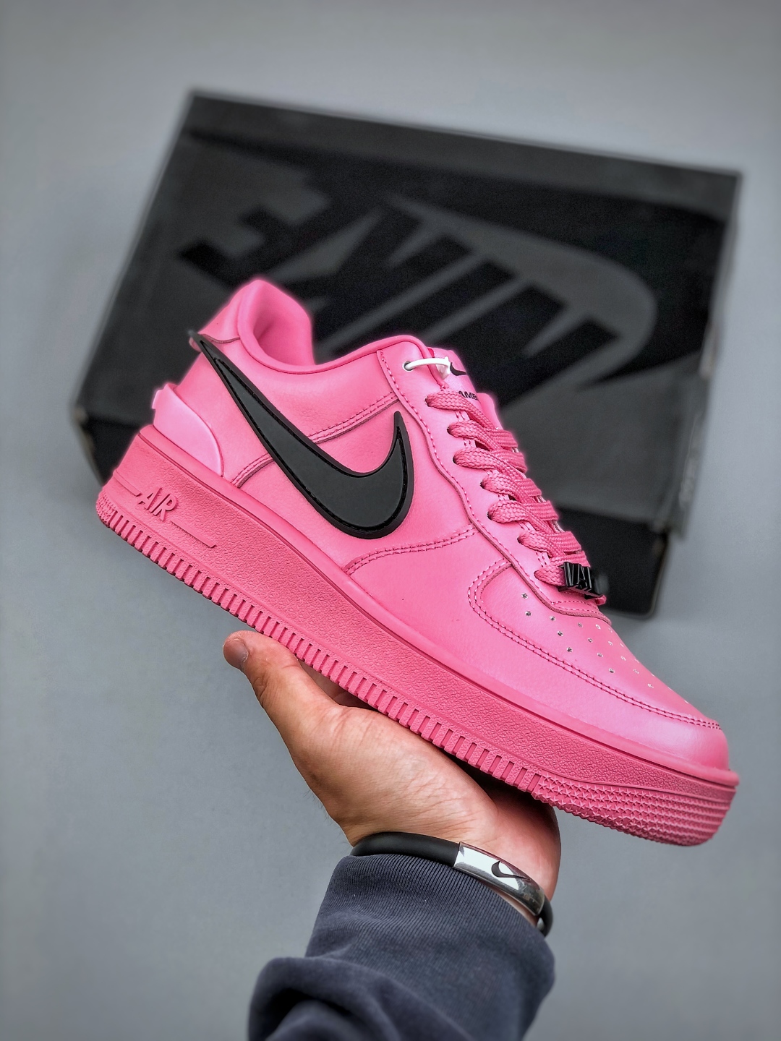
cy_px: 520
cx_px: 390
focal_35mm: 57
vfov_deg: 33.8
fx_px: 1715
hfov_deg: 25.7
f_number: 2.8
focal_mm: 6.6
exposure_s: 1/50
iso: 25
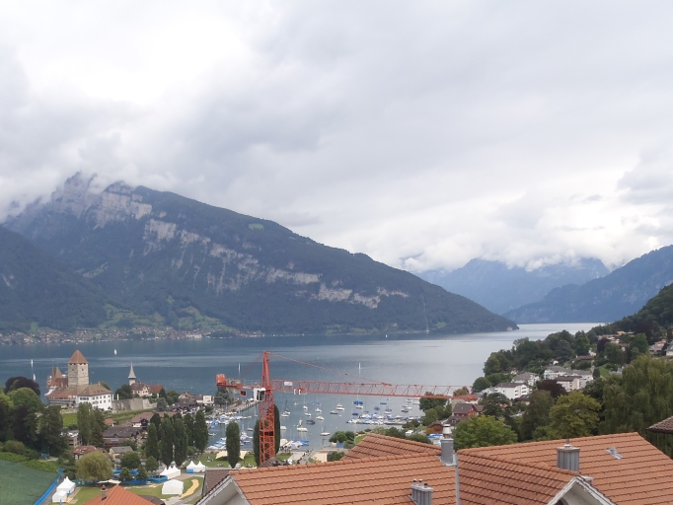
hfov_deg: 42.3
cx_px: 220
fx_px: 856
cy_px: 393
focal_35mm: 44
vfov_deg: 32.1
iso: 80
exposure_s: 1/320
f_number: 4.5
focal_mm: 5
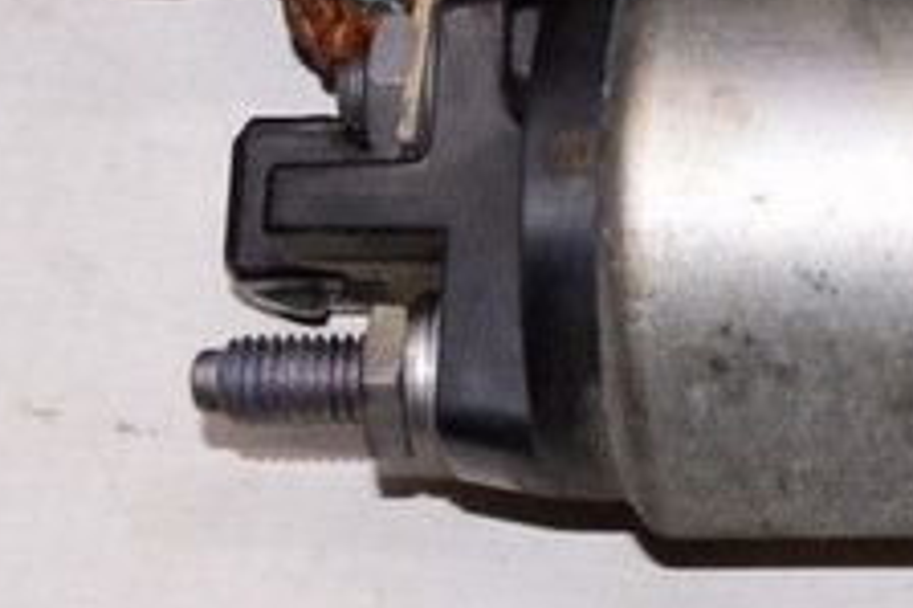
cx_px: 1109
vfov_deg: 8.9
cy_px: -210
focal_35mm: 151
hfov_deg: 13.2
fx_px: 3827
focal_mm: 22
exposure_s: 1/200
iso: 1600
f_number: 8
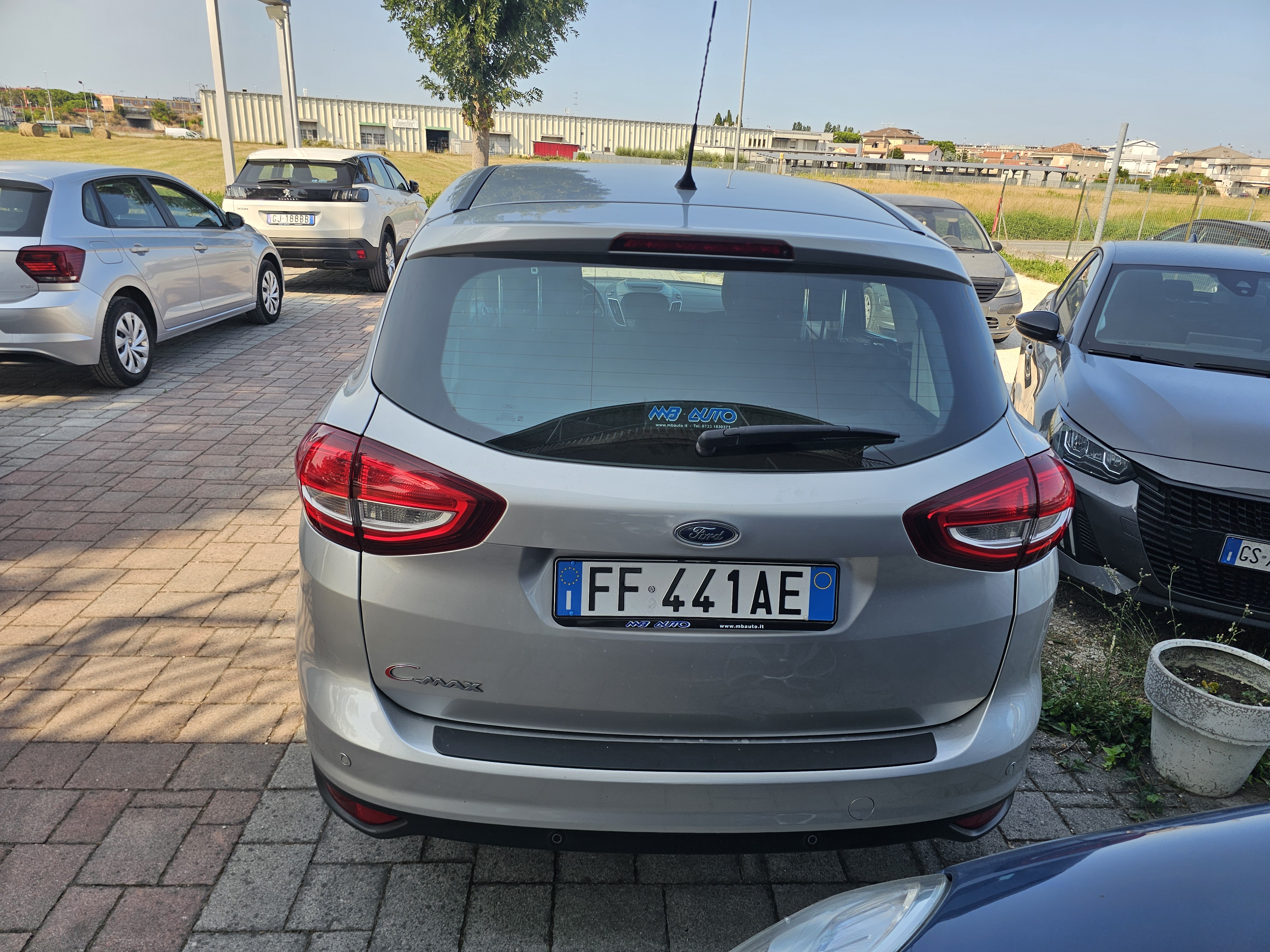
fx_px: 844
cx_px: 635
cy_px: 476
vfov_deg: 58.9
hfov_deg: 73.9
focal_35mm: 23
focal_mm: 6.3
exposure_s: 1/334
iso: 10
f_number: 1.7
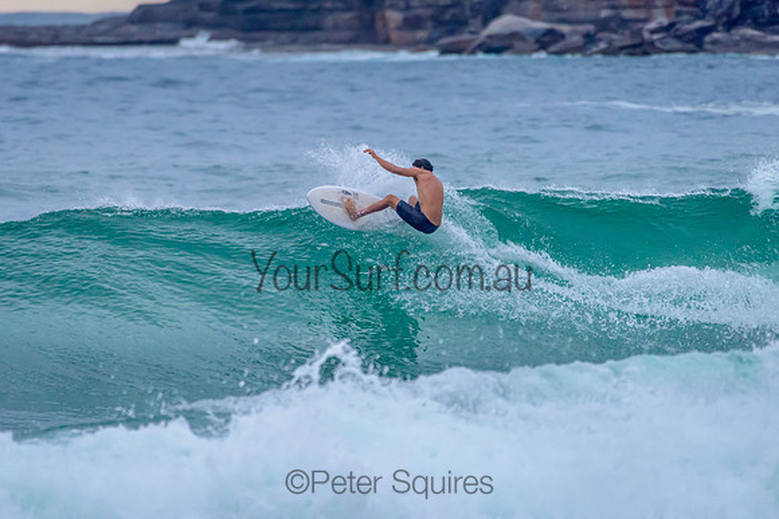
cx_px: 365
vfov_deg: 2.2
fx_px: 13259
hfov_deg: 3.4
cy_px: 201
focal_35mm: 613
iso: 1600
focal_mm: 500
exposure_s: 1/2000
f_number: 5.6
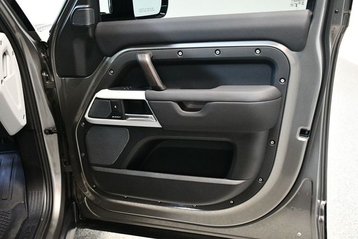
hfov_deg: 49.6
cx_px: 179
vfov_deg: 34.2
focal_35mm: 39
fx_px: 388
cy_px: 120
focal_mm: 26
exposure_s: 1/60
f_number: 3.8
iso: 4500
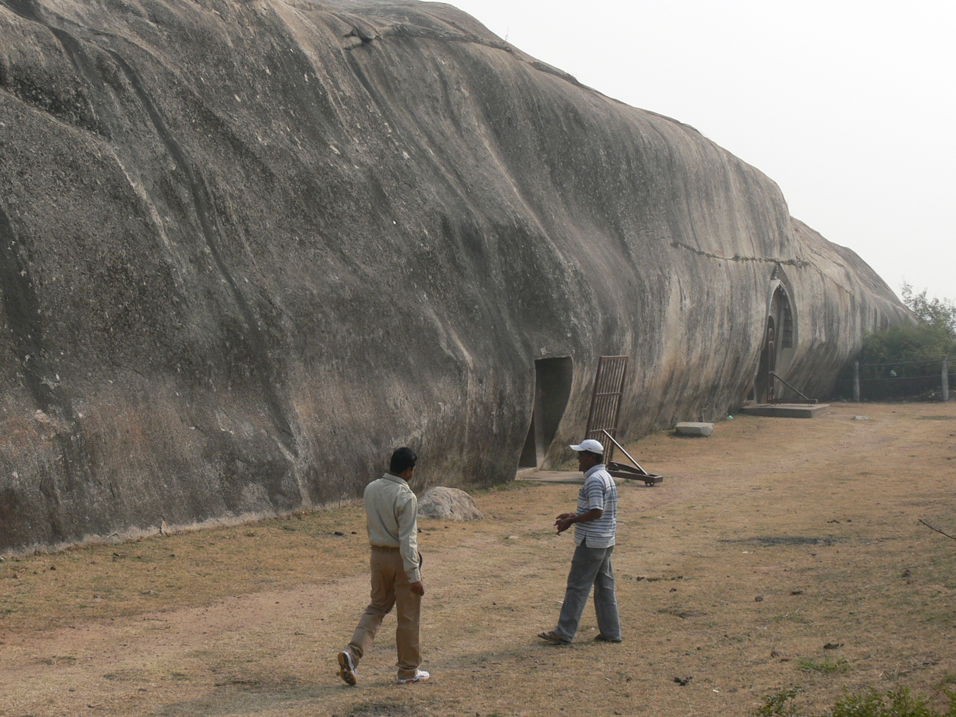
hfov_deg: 28.8
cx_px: 314
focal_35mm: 67
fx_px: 1850
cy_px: 269
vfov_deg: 21.9
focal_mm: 9.8
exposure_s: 1/320
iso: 80
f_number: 5.6
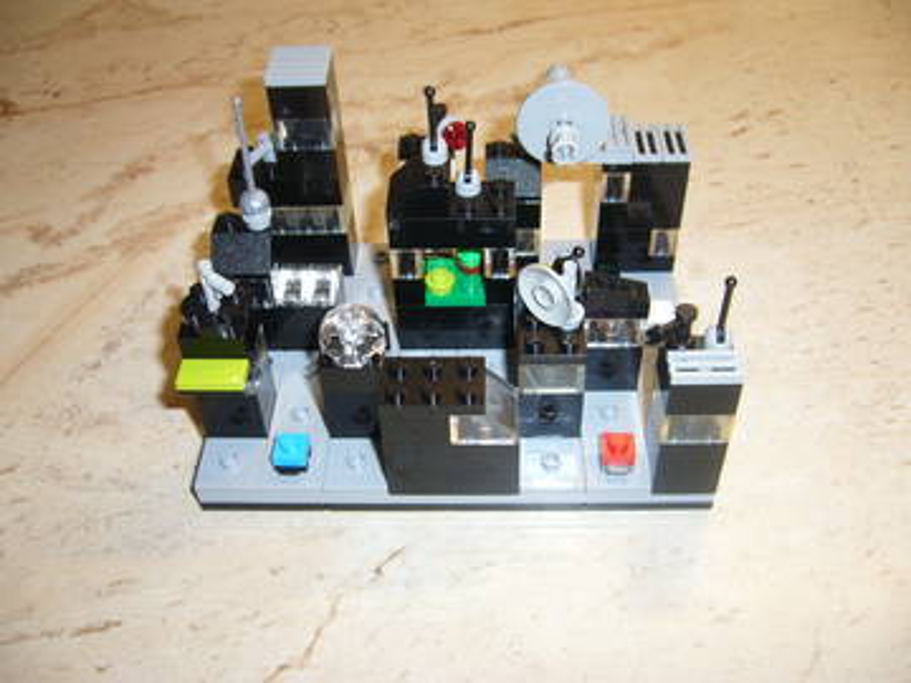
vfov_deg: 40.7
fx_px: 921
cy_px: 342
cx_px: 456
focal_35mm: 35
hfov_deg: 52.6
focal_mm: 5.8
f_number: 2.8
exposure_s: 1/30
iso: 100
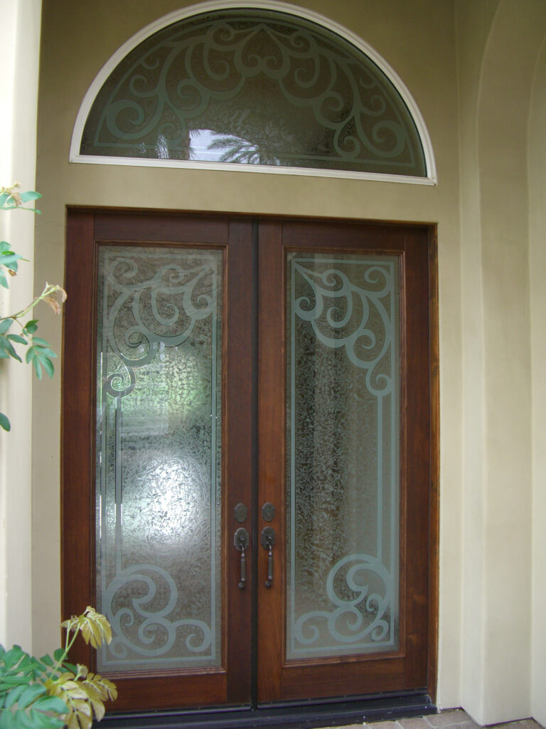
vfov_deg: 49.0
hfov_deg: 37.7
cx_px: 273
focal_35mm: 38
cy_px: 364
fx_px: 799
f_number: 2.8
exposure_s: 1/125
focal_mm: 7.9
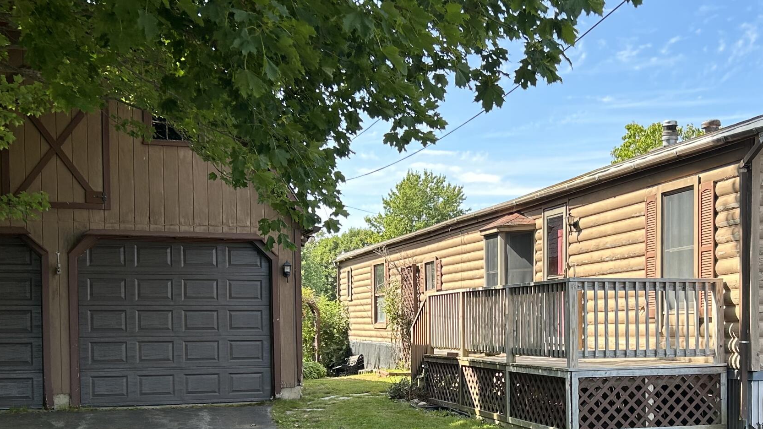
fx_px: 1032
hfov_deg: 40.2
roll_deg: +0.2
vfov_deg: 23.1
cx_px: 487
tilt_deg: -2.0
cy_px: 347
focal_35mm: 51
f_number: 1.5
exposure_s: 1/643
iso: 50
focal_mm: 5.7
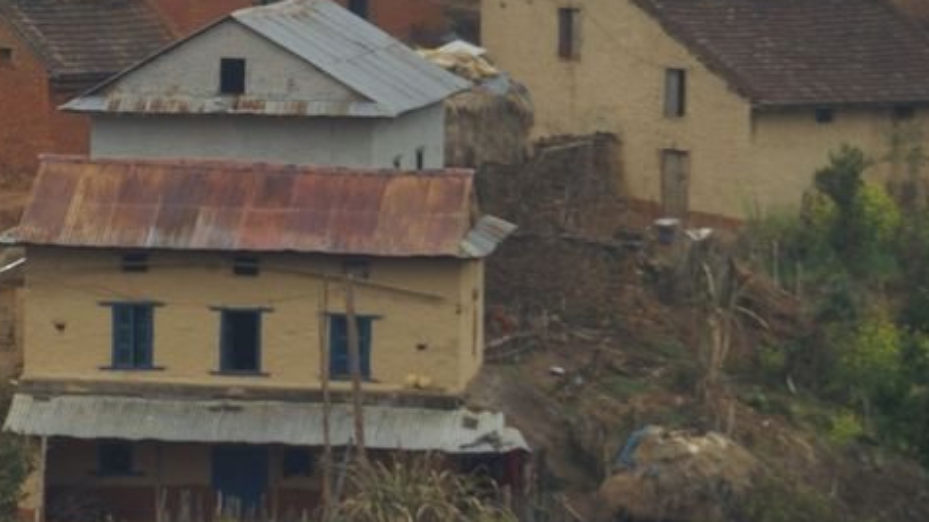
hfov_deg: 7.1
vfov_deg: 4.0
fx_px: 7512
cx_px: 33
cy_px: -105
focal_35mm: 305
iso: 100
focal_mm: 90
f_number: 6.3
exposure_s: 1/200
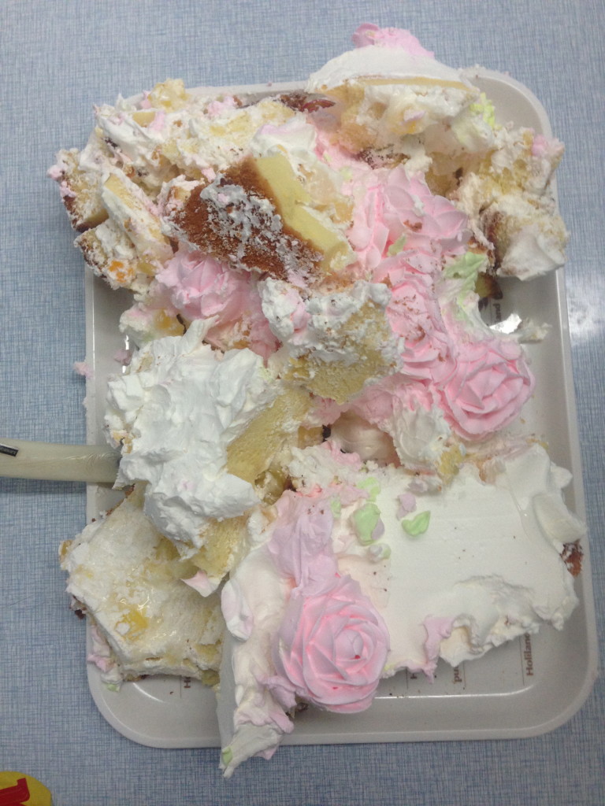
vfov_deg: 55.4
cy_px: 403
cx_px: 302
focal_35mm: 33
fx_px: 769
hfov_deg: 42.9
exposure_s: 1/20
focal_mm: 4.12
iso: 125
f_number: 2.4
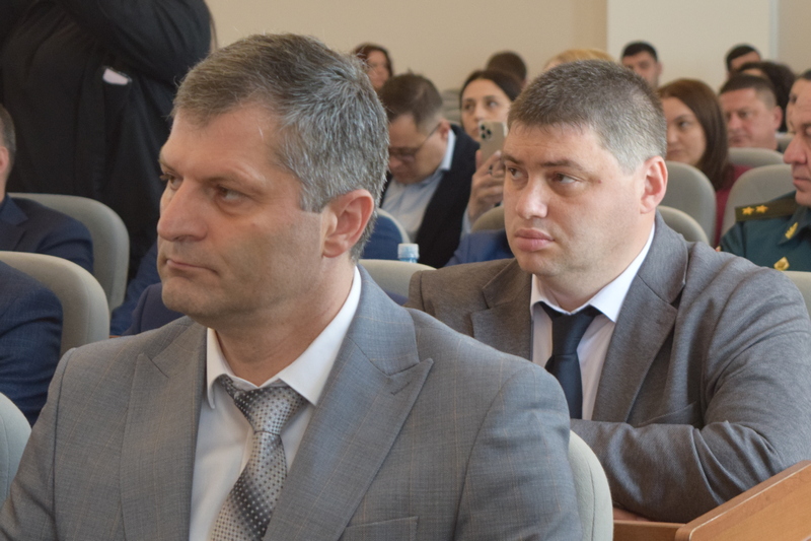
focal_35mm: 82
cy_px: 270
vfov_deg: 16.5
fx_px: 1858
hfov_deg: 24.6
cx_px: 406
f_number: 5.6
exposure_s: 1/60
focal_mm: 55
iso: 1250
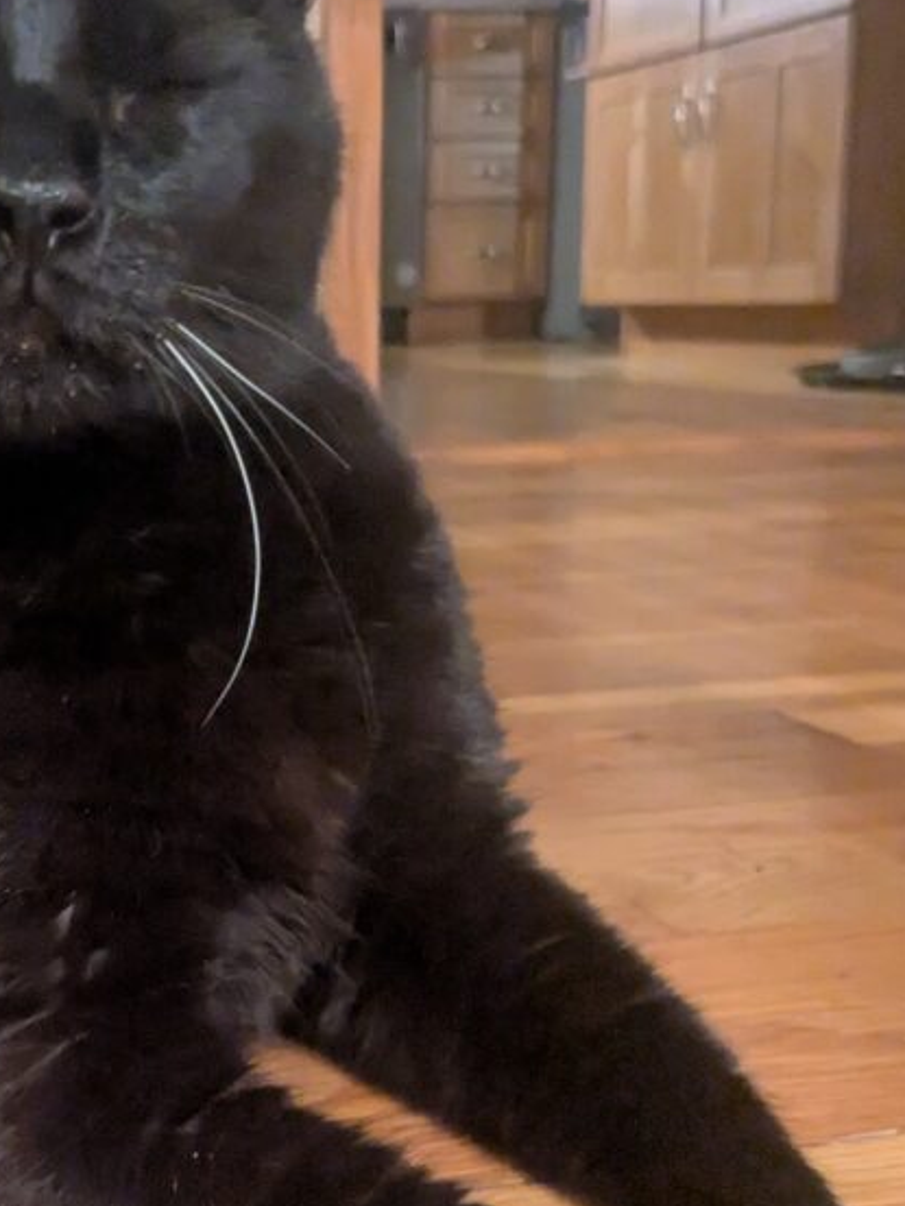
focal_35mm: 50
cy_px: 698
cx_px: 146
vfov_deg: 38.1
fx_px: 1742
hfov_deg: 28.3
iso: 2418
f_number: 1.73
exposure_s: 1/60
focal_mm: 4.38
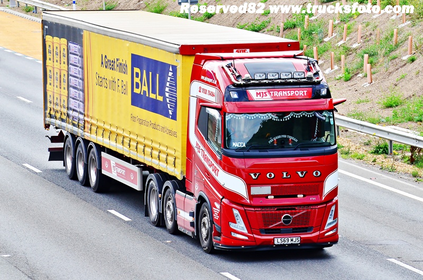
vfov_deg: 7.6
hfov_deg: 11.4
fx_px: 2111
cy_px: 140
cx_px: 212
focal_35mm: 180
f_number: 7.1
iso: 500
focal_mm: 120
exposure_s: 1/640
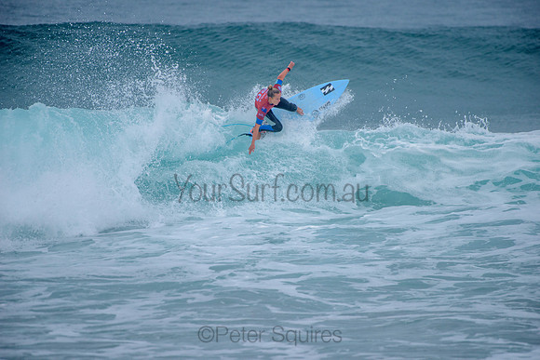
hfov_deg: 4.1
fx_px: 7503
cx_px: 270
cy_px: 180
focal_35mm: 500
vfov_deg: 2.8
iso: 450
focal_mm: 500
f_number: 5.6
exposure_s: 1/2000
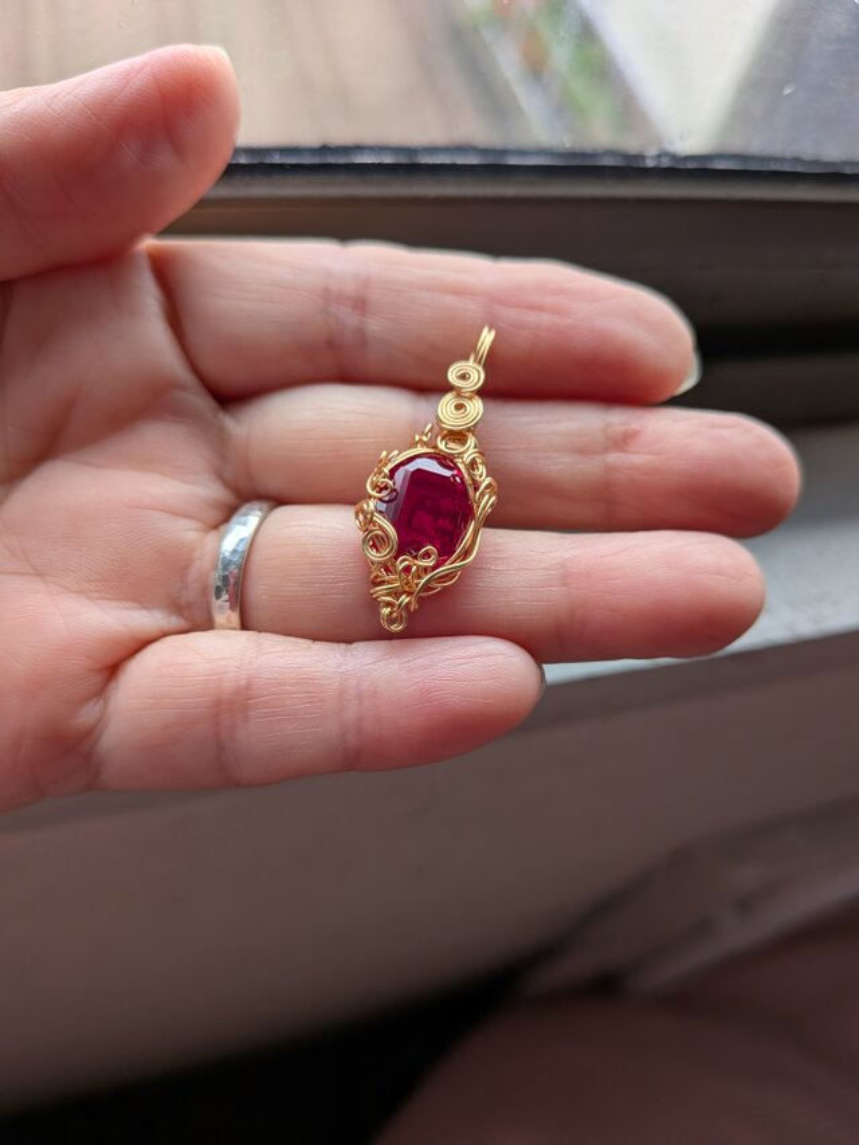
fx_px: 794
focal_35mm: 24
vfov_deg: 71.6
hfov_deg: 56.8
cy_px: 572
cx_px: 430
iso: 27
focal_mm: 4.53
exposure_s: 1/427
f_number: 1.7
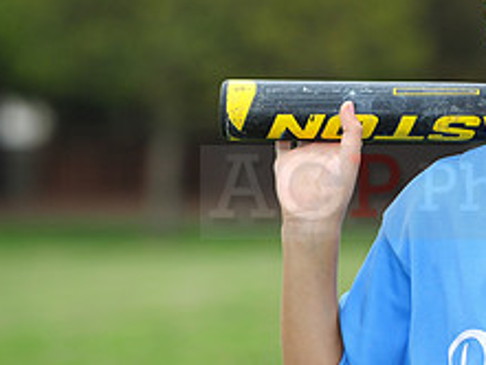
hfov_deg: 4.7
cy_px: 174
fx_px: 5844
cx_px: 570
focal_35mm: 416
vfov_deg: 3.6
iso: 400
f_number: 5
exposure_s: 1/500
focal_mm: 165
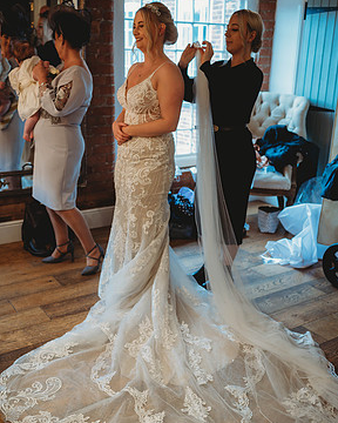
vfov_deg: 44.7
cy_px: 239
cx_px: 165
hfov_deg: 36.5
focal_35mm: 41
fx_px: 513
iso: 1600
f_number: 2.8
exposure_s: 1/200
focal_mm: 35
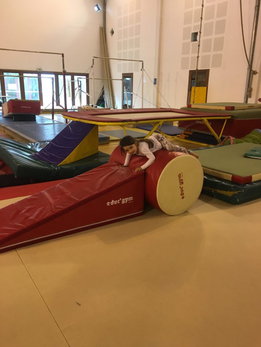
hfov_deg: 48.2
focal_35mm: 29
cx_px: 130
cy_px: 174
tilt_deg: -16.8
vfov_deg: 61.7
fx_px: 292
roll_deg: -1.9
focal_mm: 4.15
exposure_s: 1/33
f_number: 2.2
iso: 40
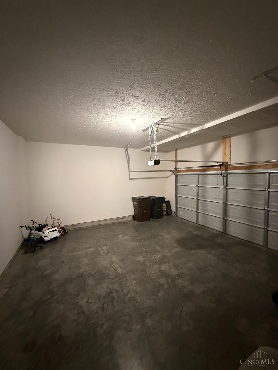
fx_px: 150
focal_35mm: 14
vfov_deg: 102.1
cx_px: 139
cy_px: 185
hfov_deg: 85.7
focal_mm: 2.22
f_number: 2.2
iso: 1000
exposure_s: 1/40
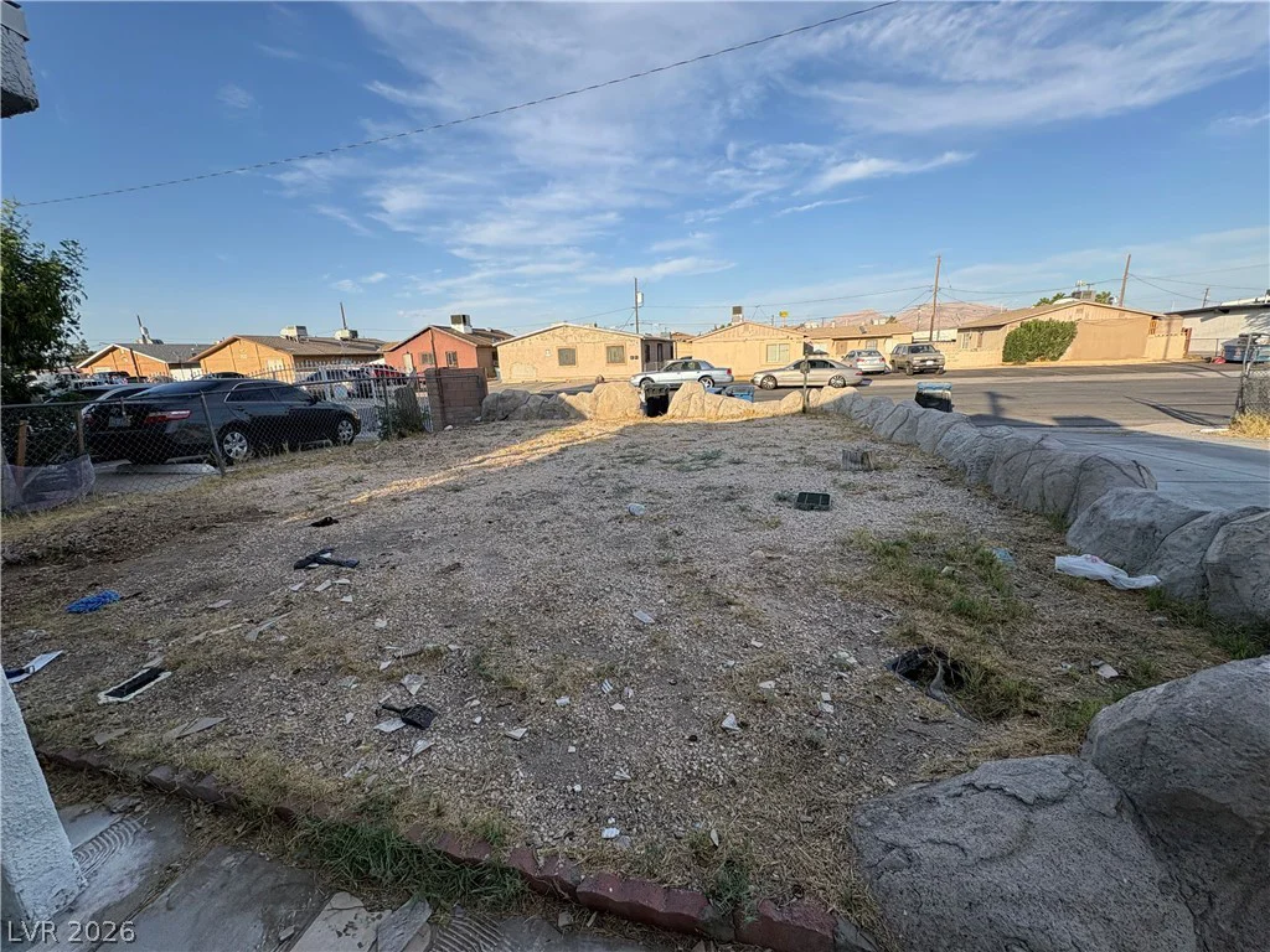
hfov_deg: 102.1
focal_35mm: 14
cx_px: 635
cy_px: 476
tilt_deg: -13.2
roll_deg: +3.0
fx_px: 514
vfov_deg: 85.7
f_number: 2.2
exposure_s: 1/1126
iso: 50
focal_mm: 2.22
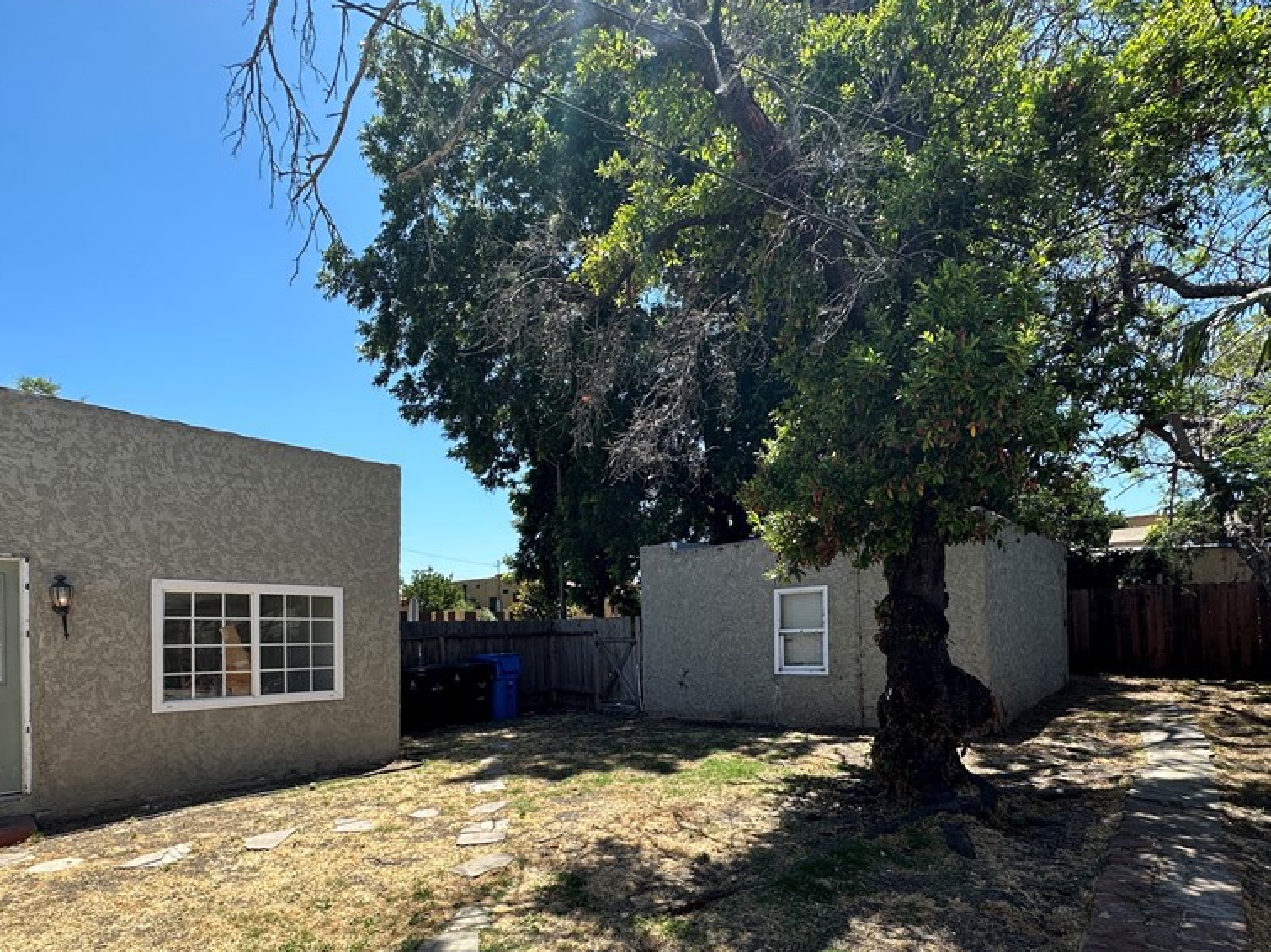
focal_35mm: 19
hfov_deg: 84.7
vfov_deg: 67.0
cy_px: 627
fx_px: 698
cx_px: 621
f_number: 2.2
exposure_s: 1/662
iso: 40
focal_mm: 2.22
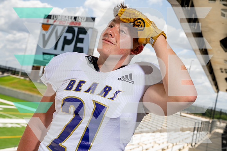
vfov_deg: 28.7
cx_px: 114
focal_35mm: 47
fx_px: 296
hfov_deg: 41.9
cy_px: 76
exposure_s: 1/250
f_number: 6.3
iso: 100
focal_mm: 47
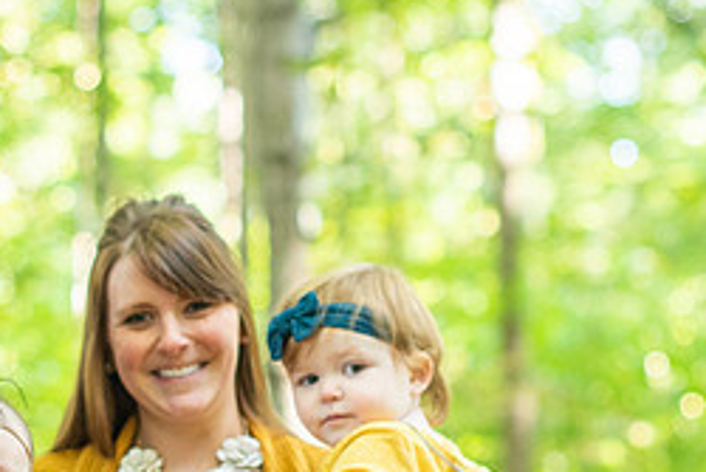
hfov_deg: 17.6
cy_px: 439
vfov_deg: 11.7
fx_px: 2276
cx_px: 243
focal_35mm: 116
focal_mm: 50
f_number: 2.2
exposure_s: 1/320
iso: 640
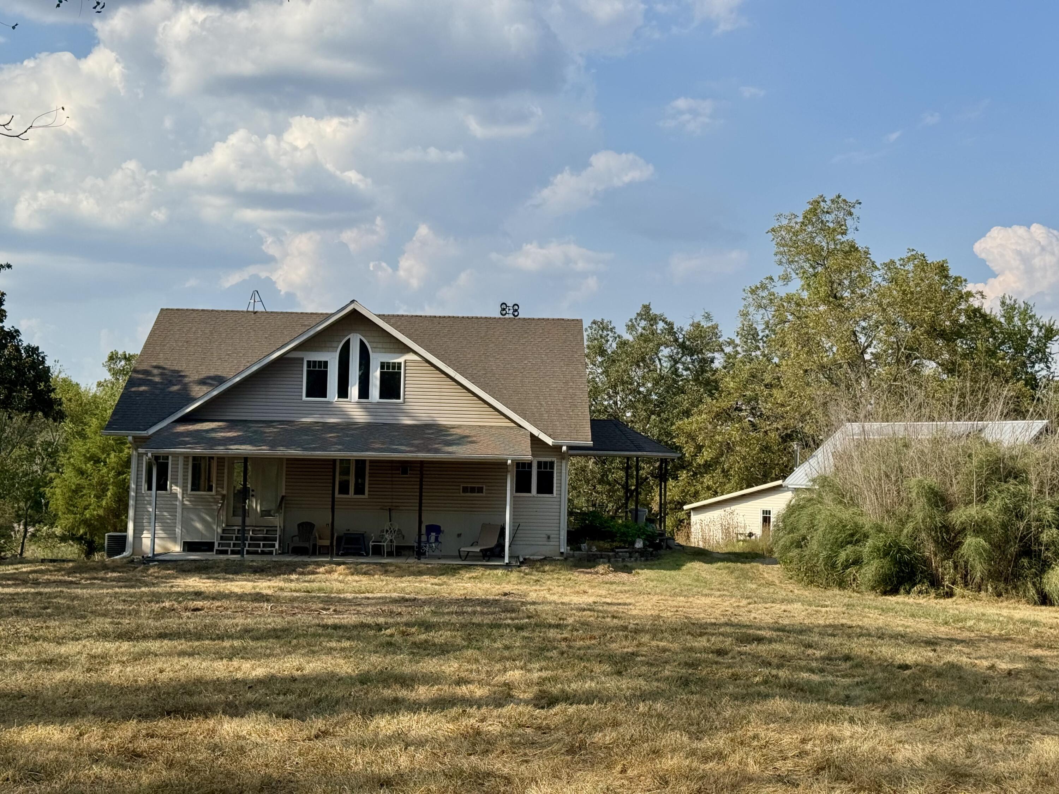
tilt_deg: +2.4
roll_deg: -2.1
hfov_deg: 39.7
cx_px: 530
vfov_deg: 30.3
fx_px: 1468
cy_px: 397
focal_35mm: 48
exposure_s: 1/4975
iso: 64
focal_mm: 6.76
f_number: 1.78
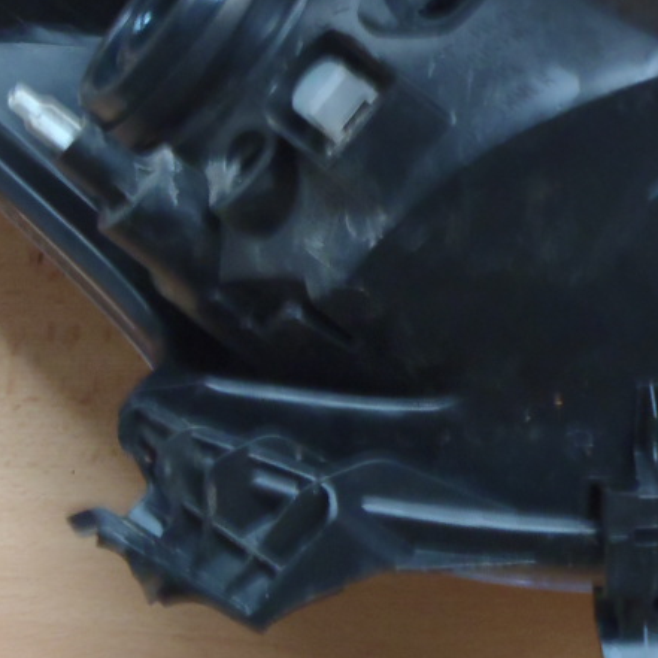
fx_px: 2043
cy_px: 136
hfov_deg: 17.9
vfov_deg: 18.1
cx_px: 636
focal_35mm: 95
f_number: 4.7
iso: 320
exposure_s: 1/8
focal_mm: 6.64
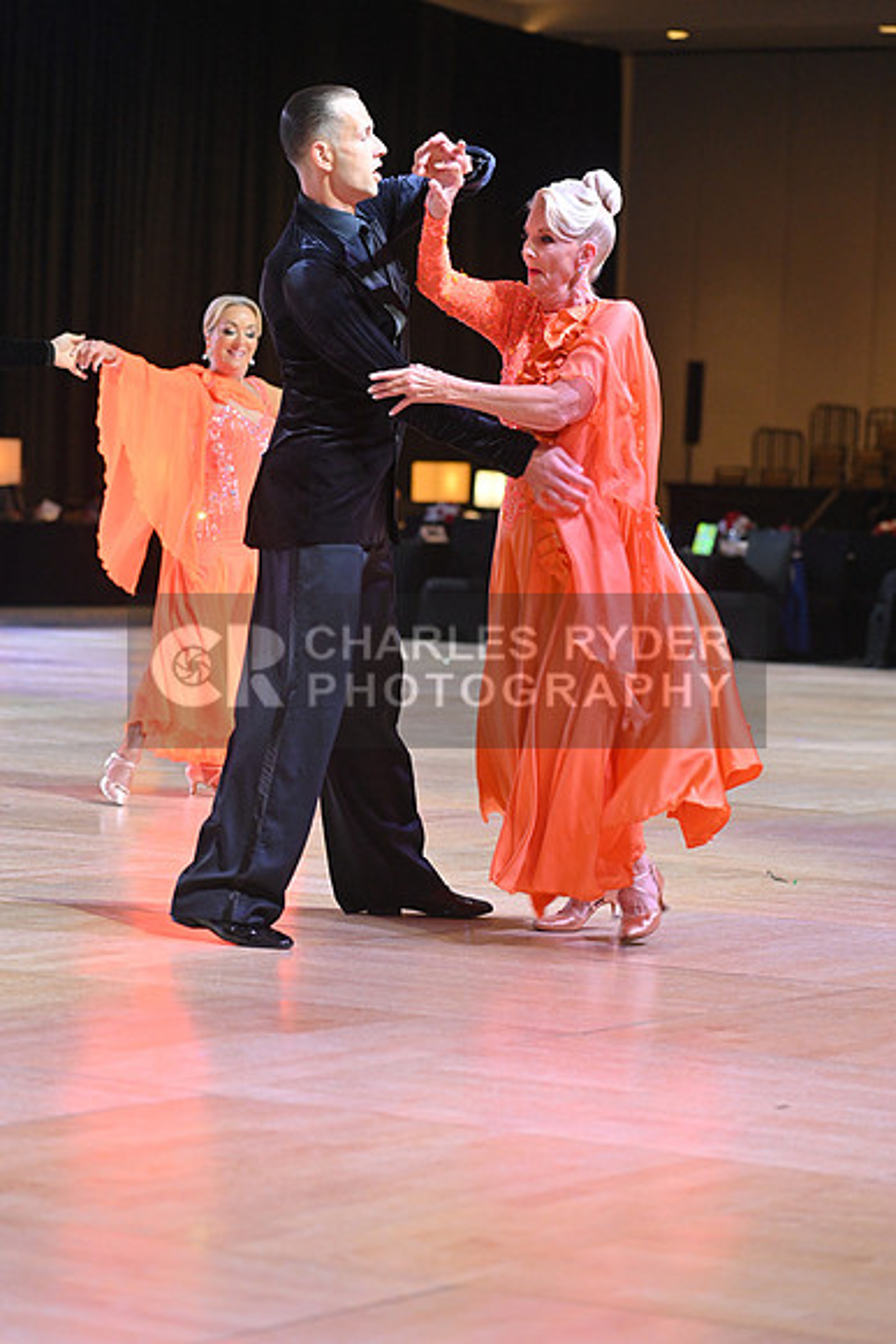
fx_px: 4179
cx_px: 448
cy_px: 672
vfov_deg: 18.3
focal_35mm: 112
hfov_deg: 12.2
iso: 2000
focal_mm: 112
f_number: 4
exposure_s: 1/250
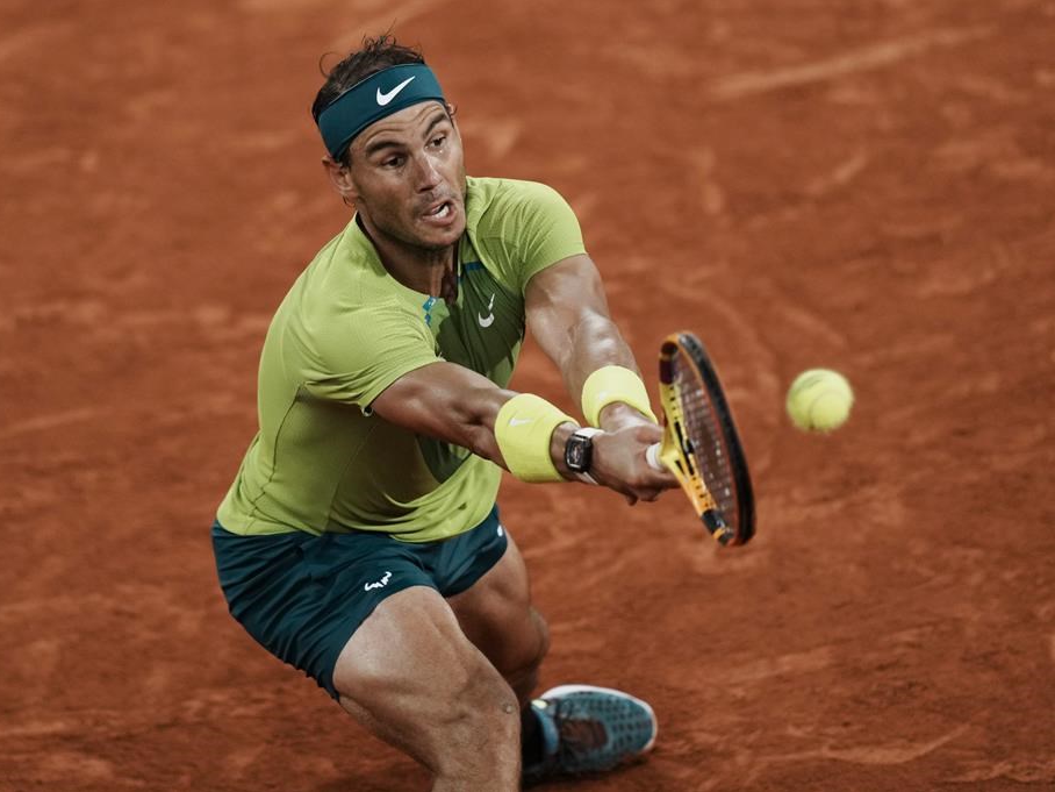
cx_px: 544
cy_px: 396
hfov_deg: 4.6
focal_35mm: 434
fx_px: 13227
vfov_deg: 3.4
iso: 1250
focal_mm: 400
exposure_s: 1/2000
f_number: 2.8
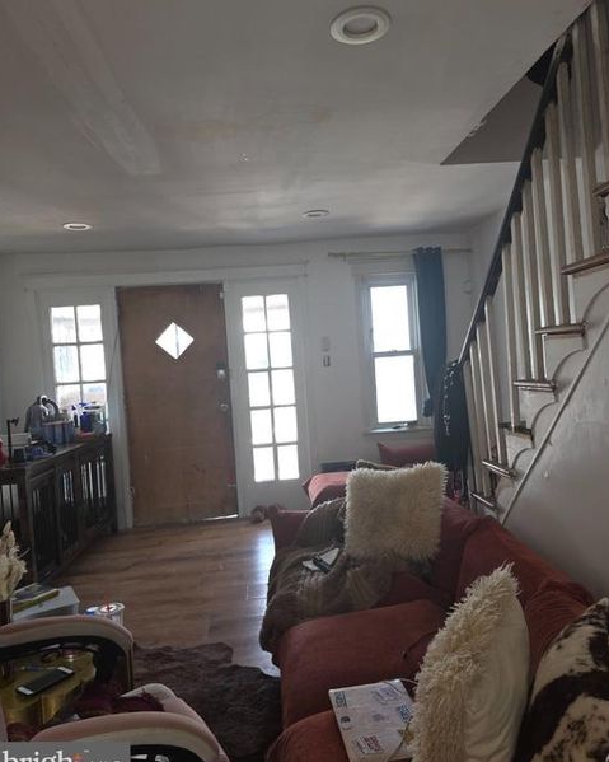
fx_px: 563
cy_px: 363
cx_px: 310
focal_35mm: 25
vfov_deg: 68.1
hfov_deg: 56.8
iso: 64
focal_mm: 6.3
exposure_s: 1/60
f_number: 1.7
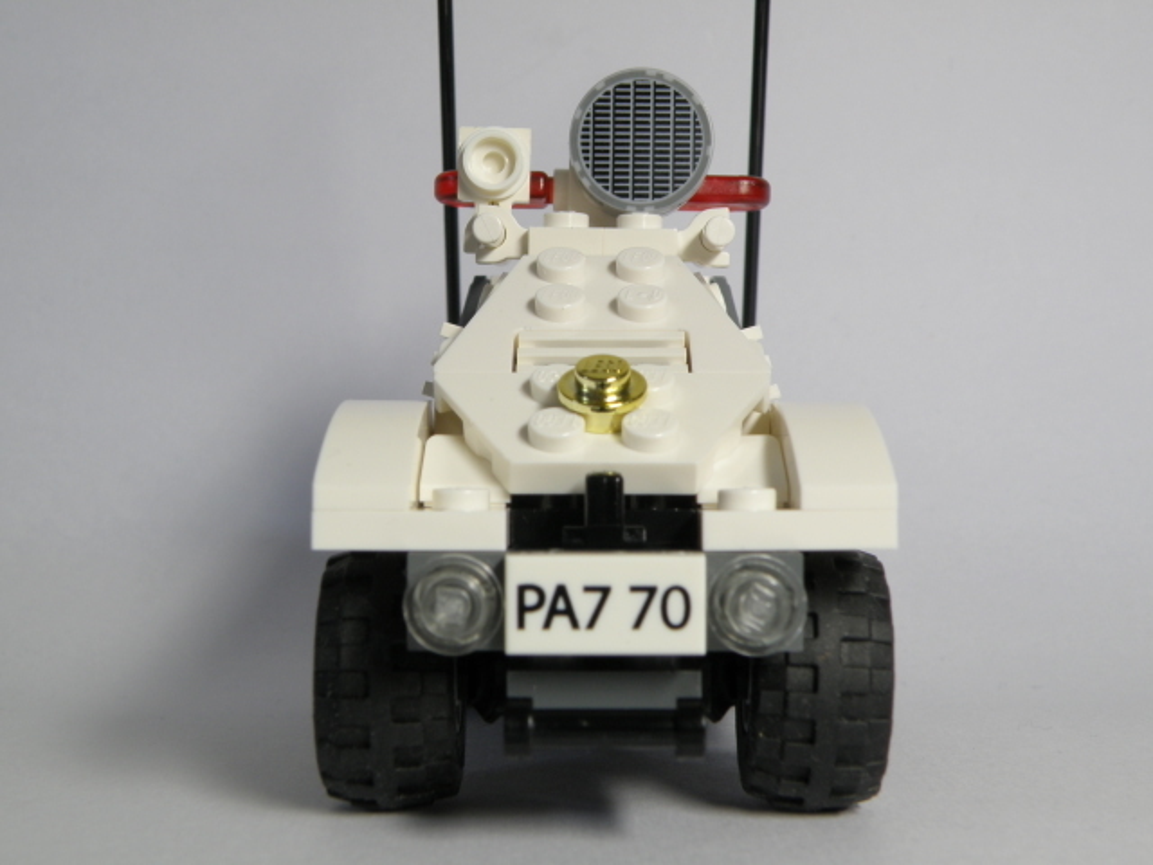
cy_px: 432
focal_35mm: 55
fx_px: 1832
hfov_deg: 34.9
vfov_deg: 26.6
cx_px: 576
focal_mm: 9.77
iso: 64
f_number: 5
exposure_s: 1/25
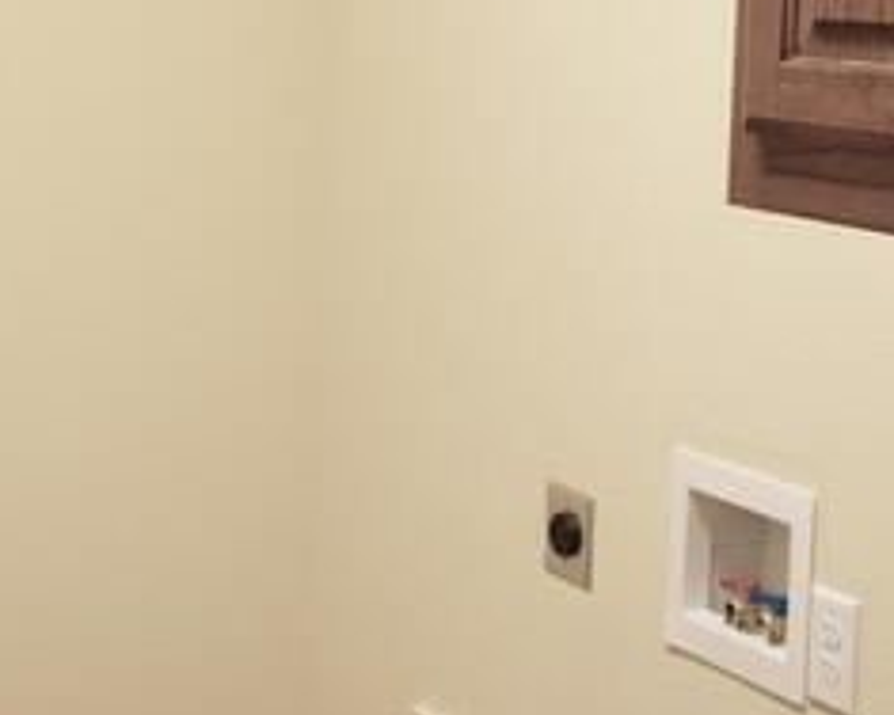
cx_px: 289
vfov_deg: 17.0
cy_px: 217
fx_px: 2381
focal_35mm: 90
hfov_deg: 21.2
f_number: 5.6
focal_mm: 20
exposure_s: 1/30
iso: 450
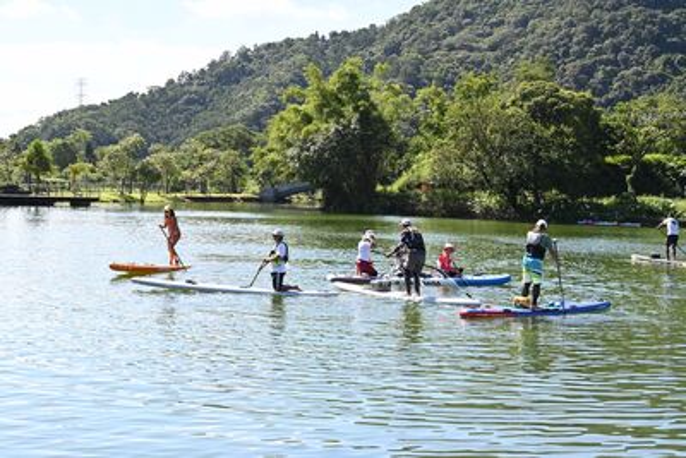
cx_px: 343
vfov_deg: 22.6
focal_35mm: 60
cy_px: 229
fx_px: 1144
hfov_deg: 33.4
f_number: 9
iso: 2500
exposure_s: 1/2500
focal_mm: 60
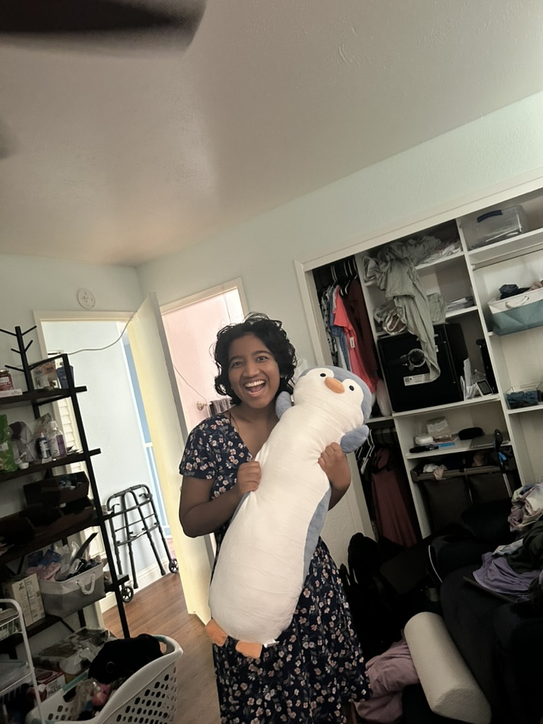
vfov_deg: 67.3
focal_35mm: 26
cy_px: 362
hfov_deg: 53.1
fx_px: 544
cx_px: 272
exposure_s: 1/30
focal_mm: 5.7
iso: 800
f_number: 1.5
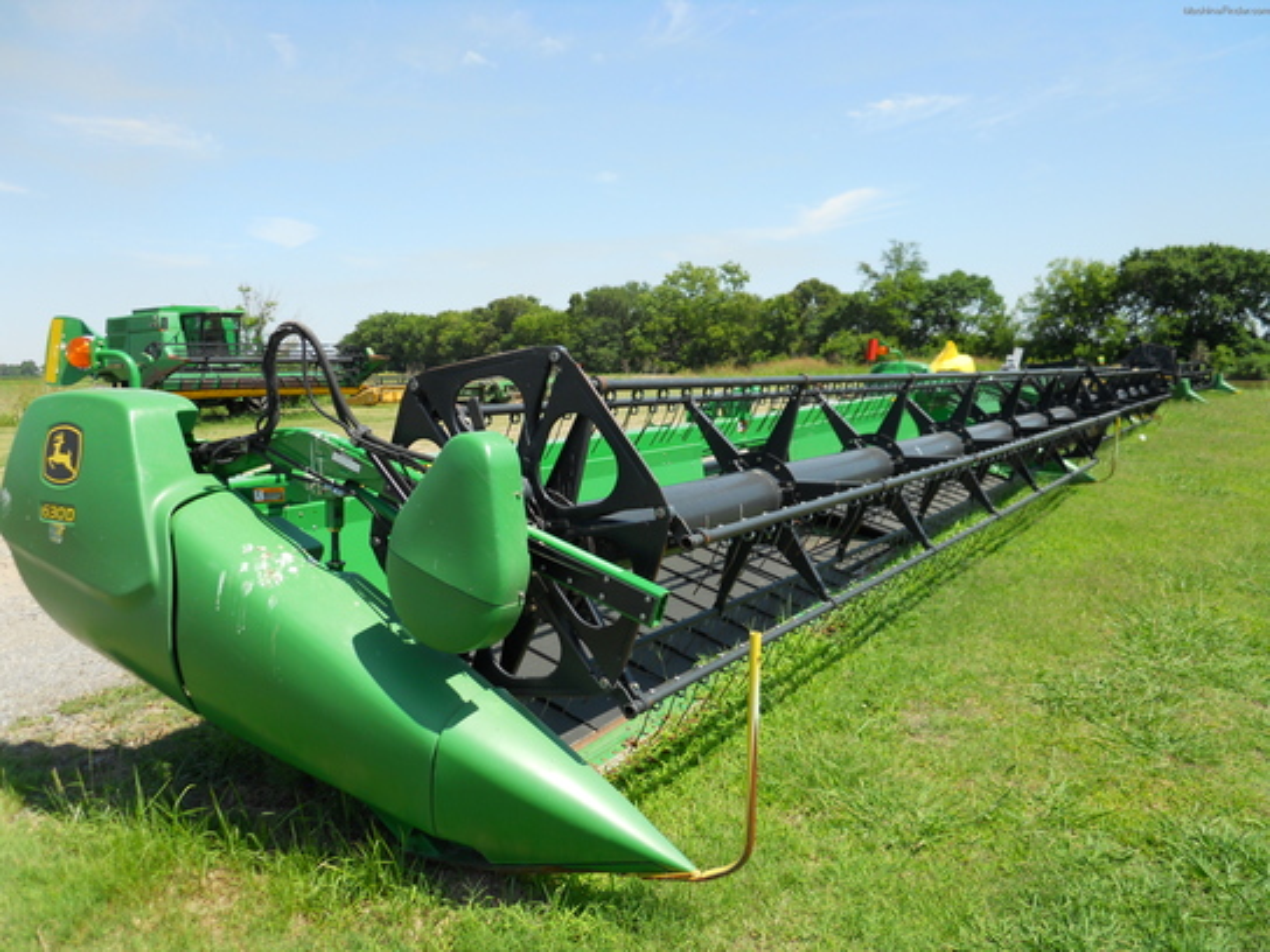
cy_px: 476
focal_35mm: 28
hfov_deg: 63.4
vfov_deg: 49.7
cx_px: 635
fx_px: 1027
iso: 80
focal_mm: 5
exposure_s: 1/640
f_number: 2.7
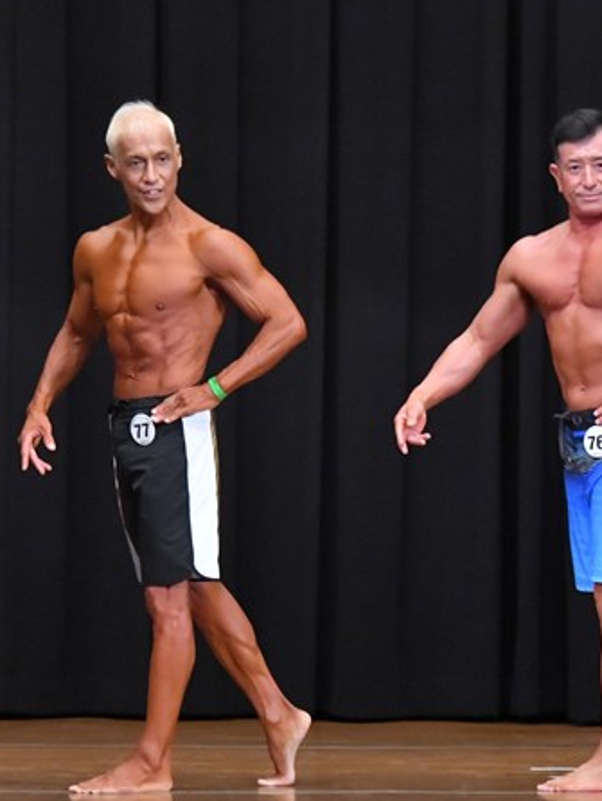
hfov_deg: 4.4
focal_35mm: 337
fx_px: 7807
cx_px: 376
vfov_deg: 5.9
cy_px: 442
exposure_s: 1/400
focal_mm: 135
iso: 8000
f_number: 5.6
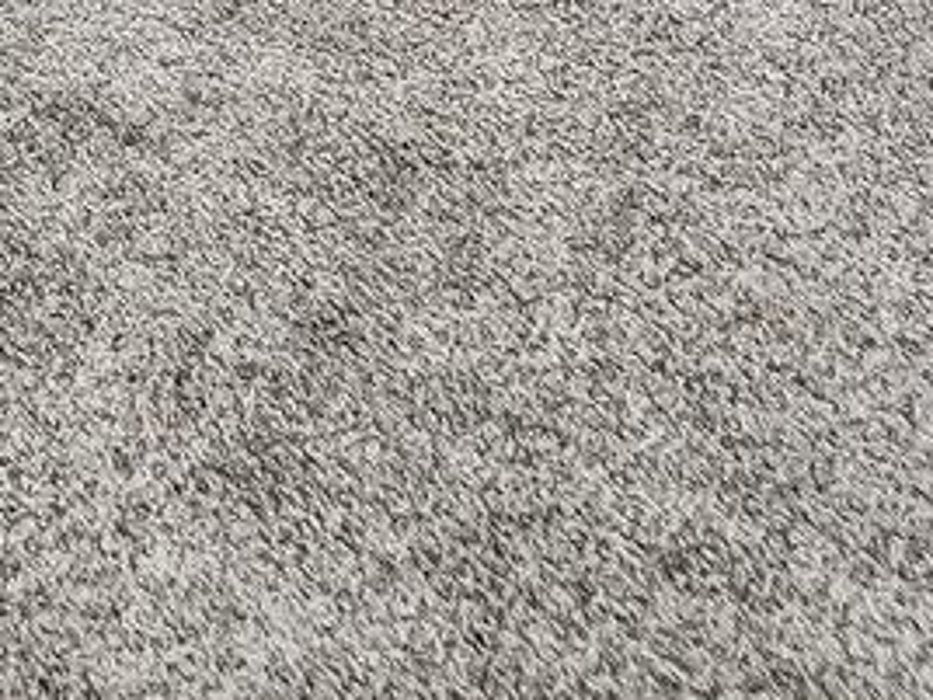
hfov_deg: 13.9
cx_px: -1260
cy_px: -1607
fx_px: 2776
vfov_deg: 9.7
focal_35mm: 103
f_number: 4
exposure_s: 1/15
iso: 400
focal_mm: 14
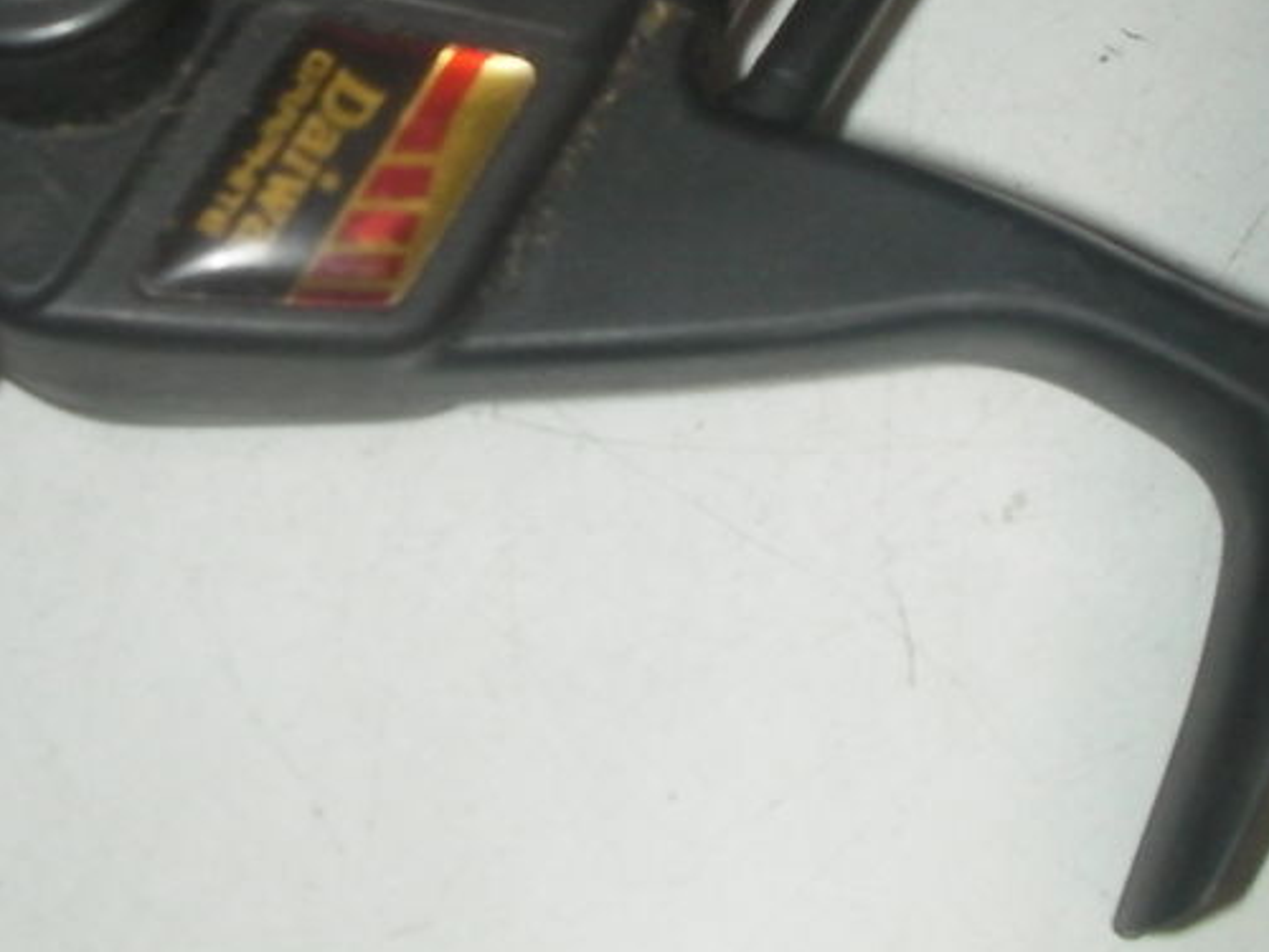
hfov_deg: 25.5
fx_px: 2786
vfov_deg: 18.9
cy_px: 25
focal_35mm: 76
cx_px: 414
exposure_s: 1/30
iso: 200
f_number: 5.6
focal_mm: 6.3
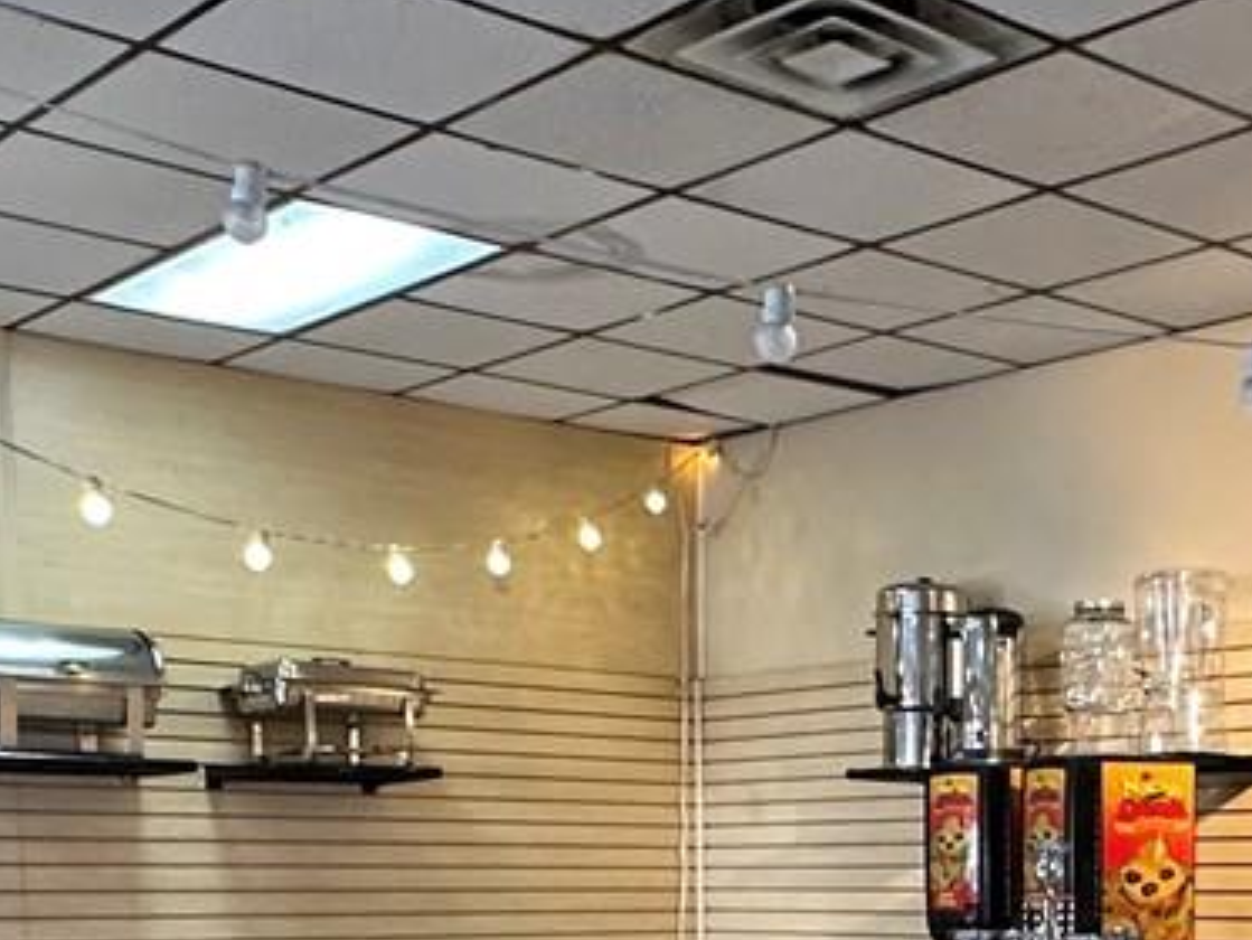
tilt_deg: -4.3
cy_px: 1108
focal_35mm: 60
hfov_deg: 31.4
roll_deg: -0.7
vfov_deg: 22.6
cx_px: 983
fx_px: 2171
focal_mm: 2.22
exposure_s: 1/60
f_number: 2.2
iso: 250
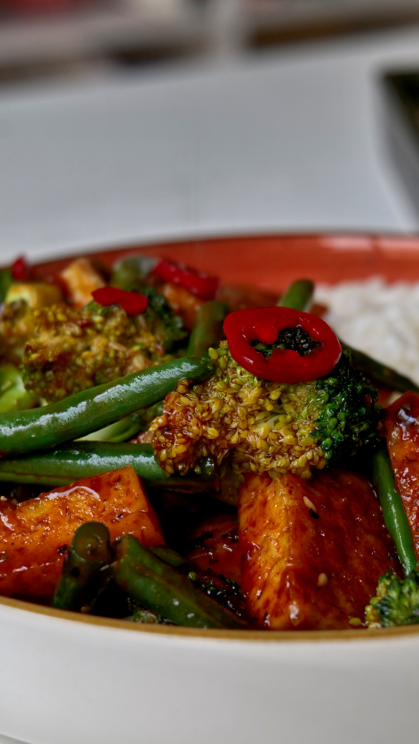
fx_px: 1875
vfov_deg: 22.4
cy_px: 371
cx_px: 259
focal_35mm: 95
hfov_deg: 12.7
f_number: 7.1
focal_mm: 60
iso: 400
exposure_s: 1/100
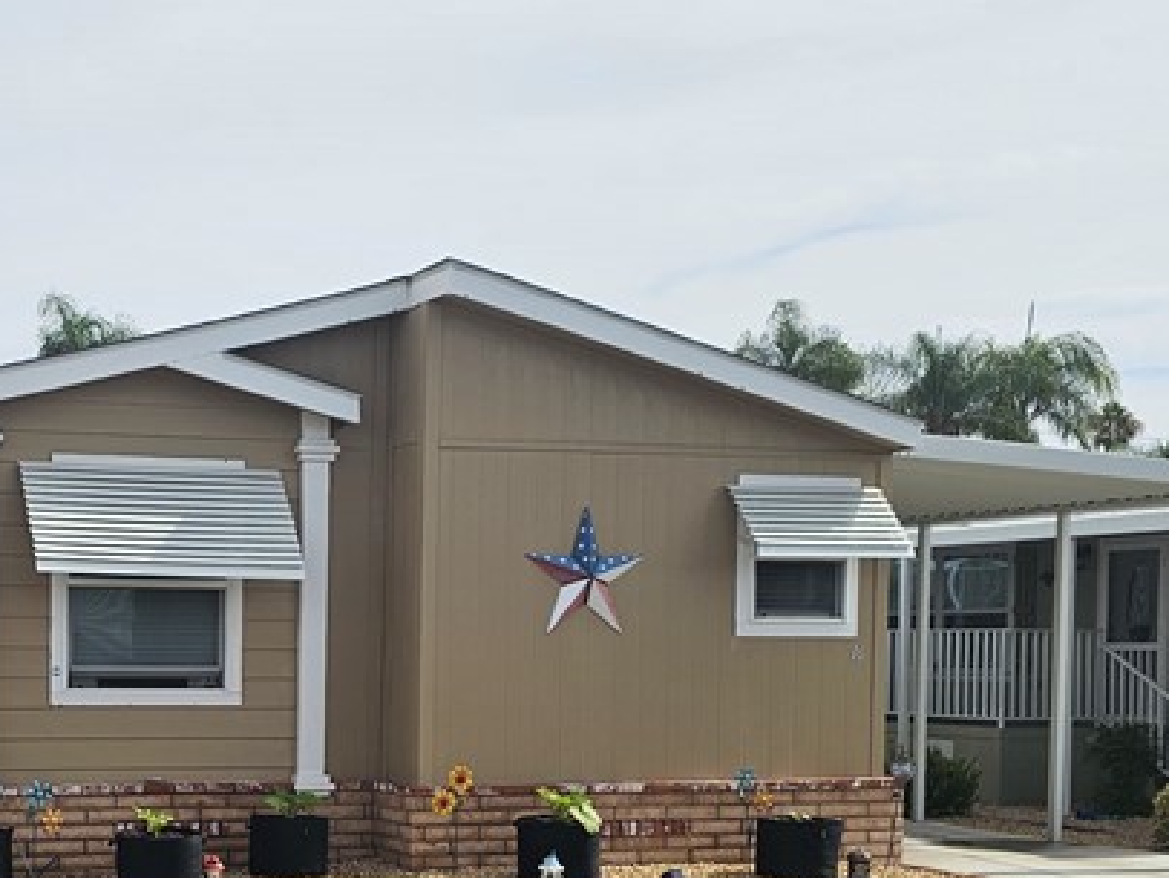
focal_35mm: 58
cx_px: 109
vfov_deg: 24.6
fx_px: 1960
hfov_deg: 31.6
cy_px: 774
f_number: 1.7
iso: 10
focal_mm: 6.3
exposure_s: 1/1262
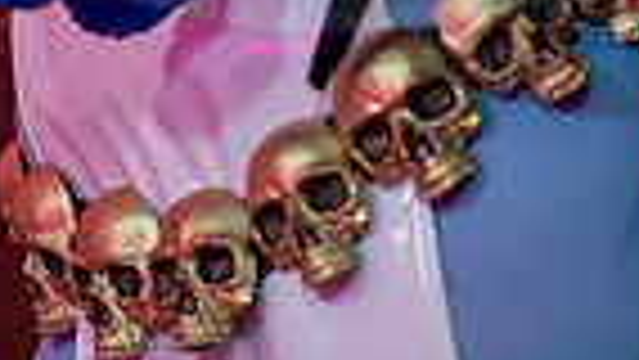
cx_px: 292
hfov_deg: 7.6
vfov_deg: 4.2
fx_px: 4780
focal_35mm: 282
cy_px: -554
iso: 1000
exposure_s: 1/250
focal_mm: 85
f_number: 1.2
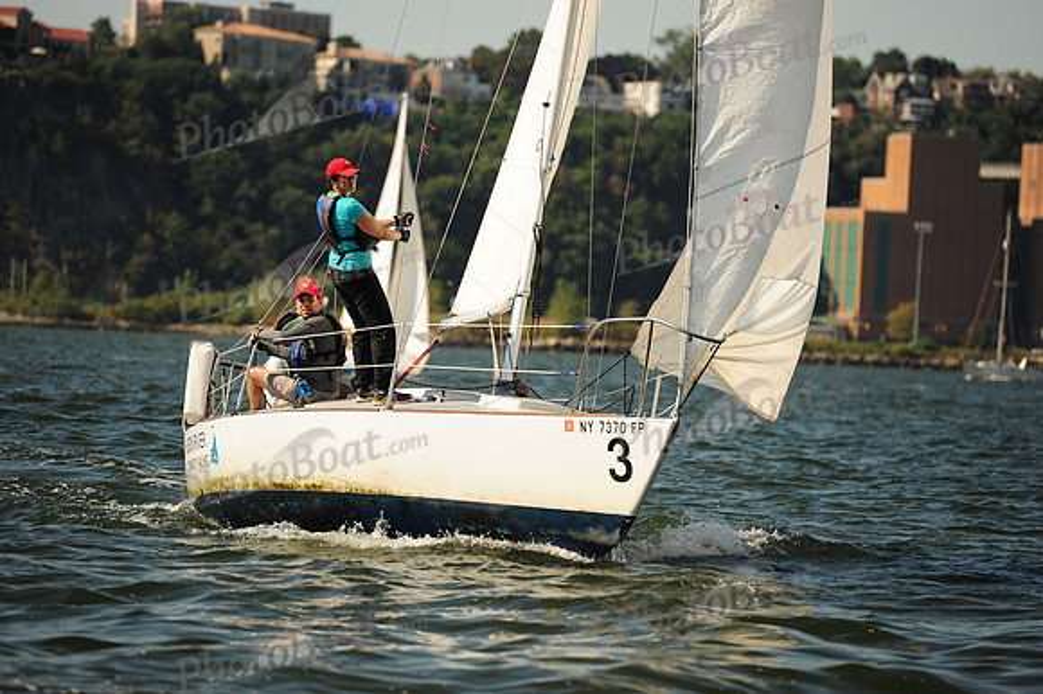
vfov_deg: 6.9
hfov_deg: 10.3
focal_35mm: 200
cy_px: 347
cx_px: 522
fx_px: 5791
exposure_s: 1/1250
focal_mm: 200
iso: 320
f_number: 4.5
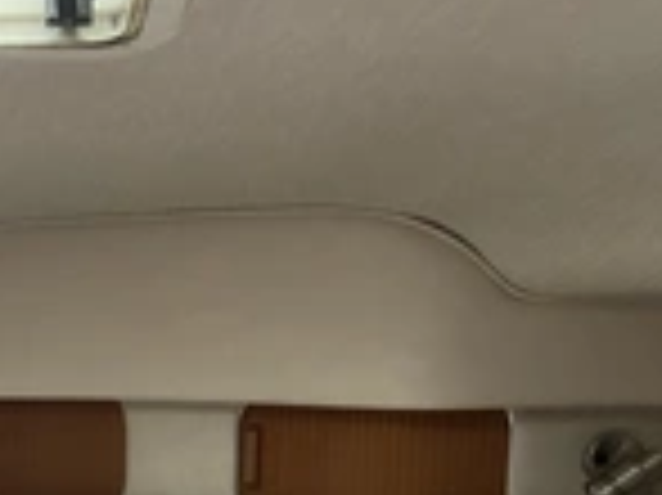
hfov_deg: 23.6
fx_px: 1510
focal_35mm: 79
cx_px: -14
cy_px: 603
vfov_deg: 17.7
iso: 40
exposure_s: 1/122
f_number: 1.8
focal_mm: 3
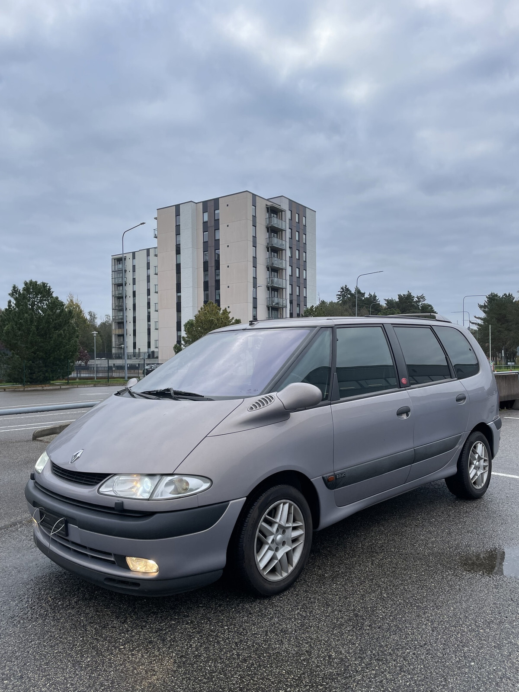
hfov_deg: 53.1
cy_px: 346
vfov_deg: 67.3
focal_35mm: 26
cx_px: 260
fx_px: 520
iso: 32
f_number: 1.6
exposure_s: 1/1033
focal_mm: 4.2
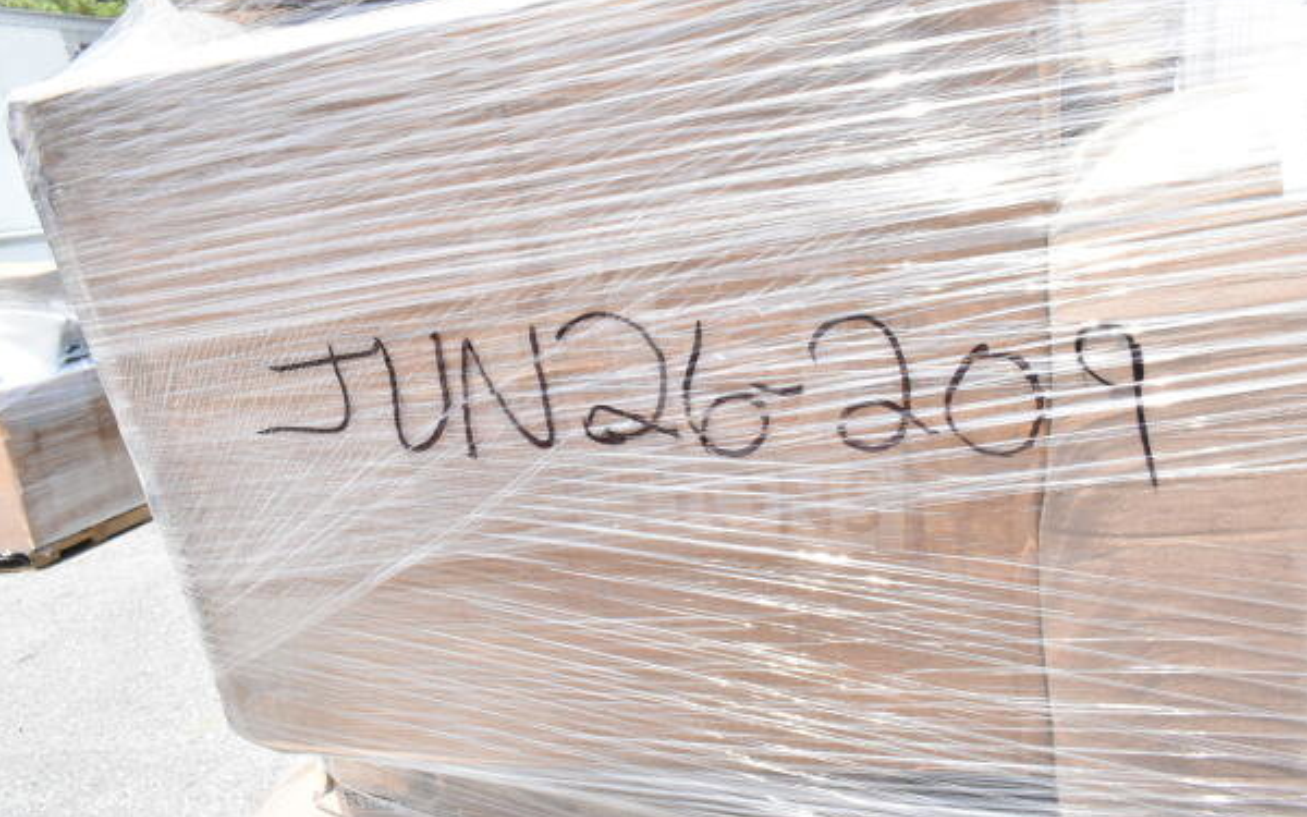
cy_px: 380
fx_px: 997
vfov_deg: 44.5
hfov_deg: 66.5
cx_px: 658
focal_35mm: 28
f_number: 13
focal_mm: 18
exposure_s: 1/640
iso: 1600
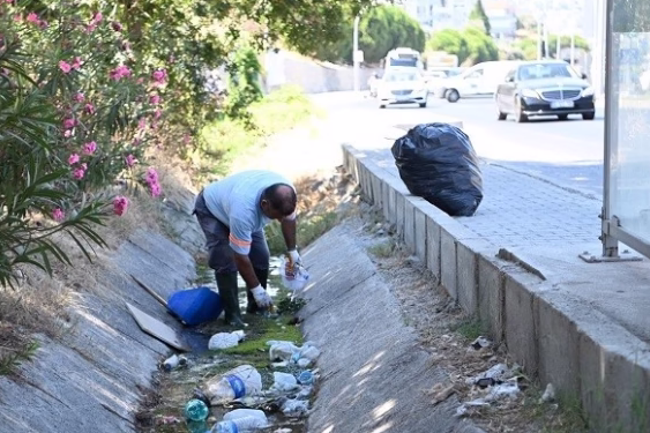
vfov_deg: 15.0
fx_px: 1642
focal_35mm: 91
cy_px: 321
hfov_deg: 22.3
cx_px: 245
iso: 200
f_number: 2.8
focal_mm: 50
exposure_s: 1/400
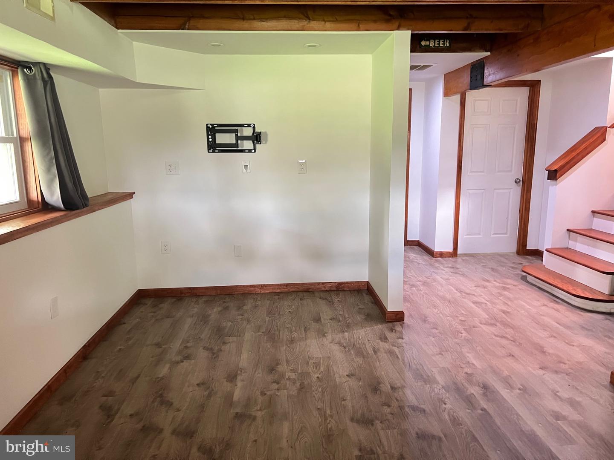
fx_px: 461
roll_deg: +1.3
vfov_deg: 53.1
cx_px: 307
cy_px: 230
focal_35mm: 26
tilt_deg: -11.6
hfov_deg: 67.3
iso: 1000
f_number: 1.5
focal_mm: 5.7
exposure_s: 1/30
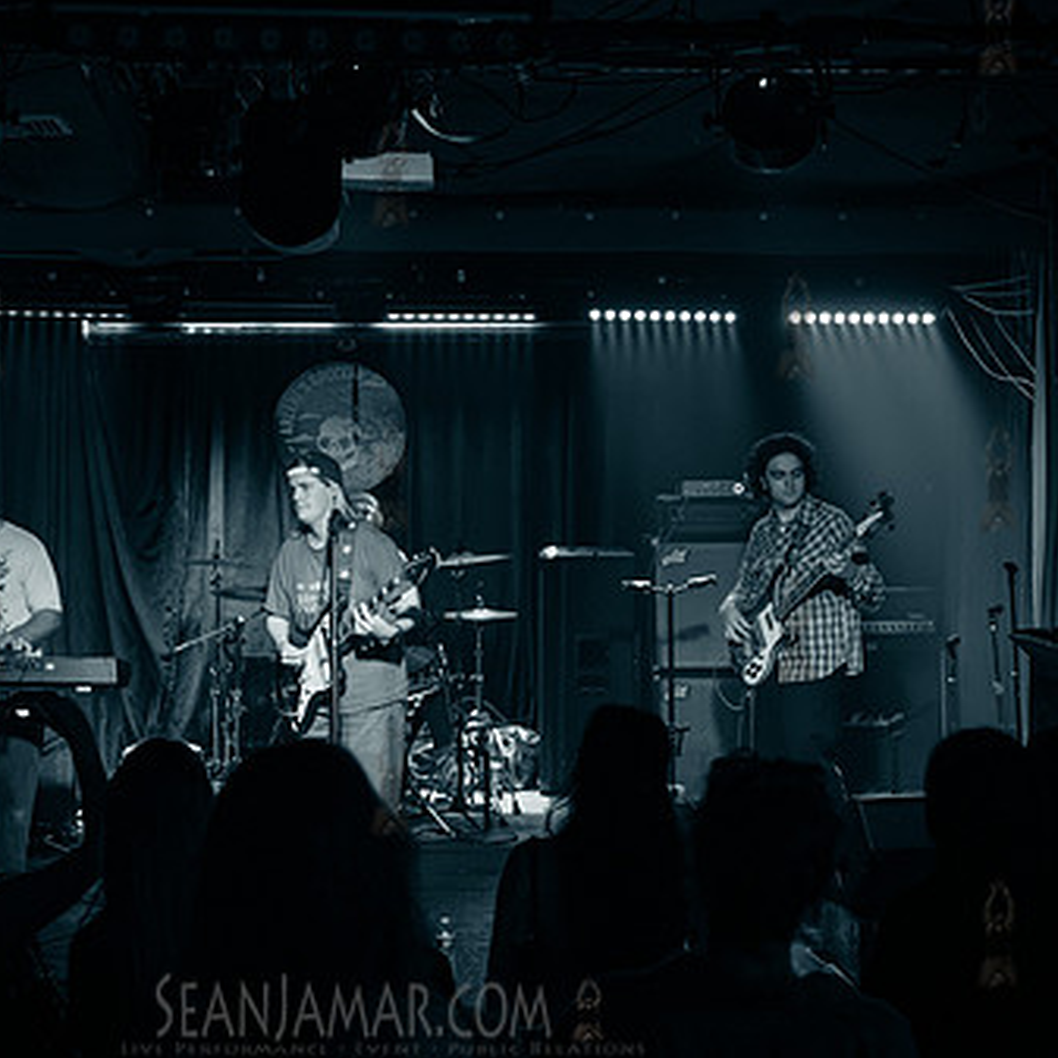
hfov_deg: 26.8
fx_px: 2213
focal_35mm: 64
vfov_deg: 26.9
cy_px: 476
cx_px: 389
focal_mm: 43
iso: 16000
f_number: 3.2
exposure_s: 1/250
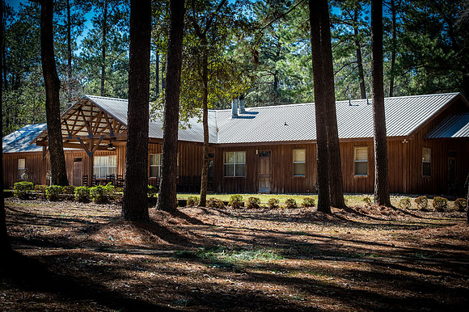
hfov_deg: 28.0
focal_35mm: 72
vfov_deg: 18.8
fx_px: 941
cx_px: 234
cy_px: 156
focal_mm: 70
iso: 200
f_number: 7.1
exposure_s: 1/250
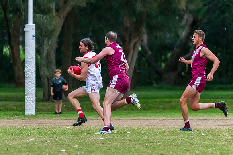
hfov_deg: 6.3
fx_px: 2129
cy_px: 68
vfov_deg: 4.2
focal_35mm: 329
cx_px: 102
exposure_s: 1/1000
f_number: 5.6
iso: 3200
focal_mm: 250
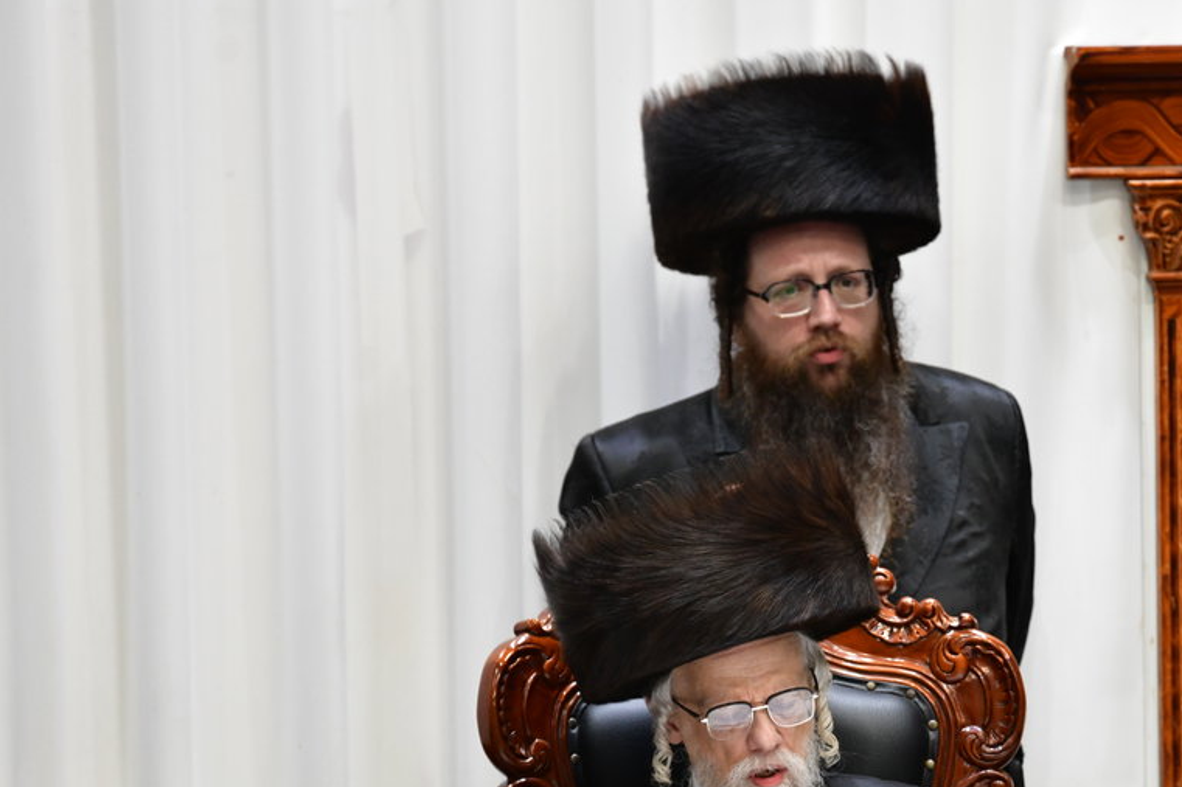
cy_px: 695
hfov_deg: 5.6
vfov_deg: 3.7
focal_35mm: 368
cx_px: 937
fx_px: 12079
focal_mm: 200
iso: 1600
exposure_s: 1/100
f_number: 5.6
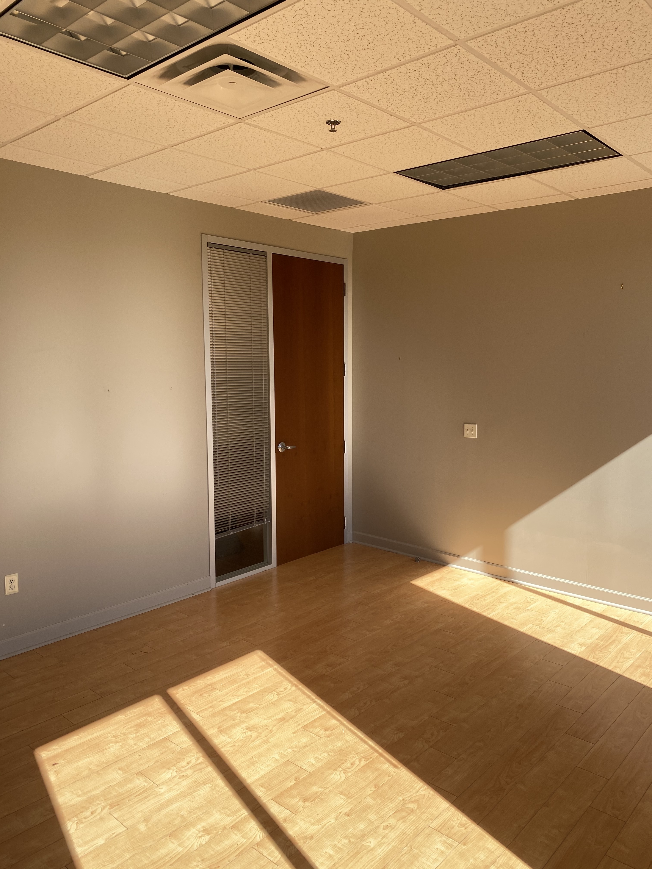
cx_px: 326
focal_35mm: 26
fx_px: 653
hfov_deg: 53.1
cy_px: 434
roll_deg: +0.3
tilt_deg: -5.8
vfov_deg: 67.3
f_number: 1.8
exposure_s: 1/151
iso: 32
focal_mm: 4.25
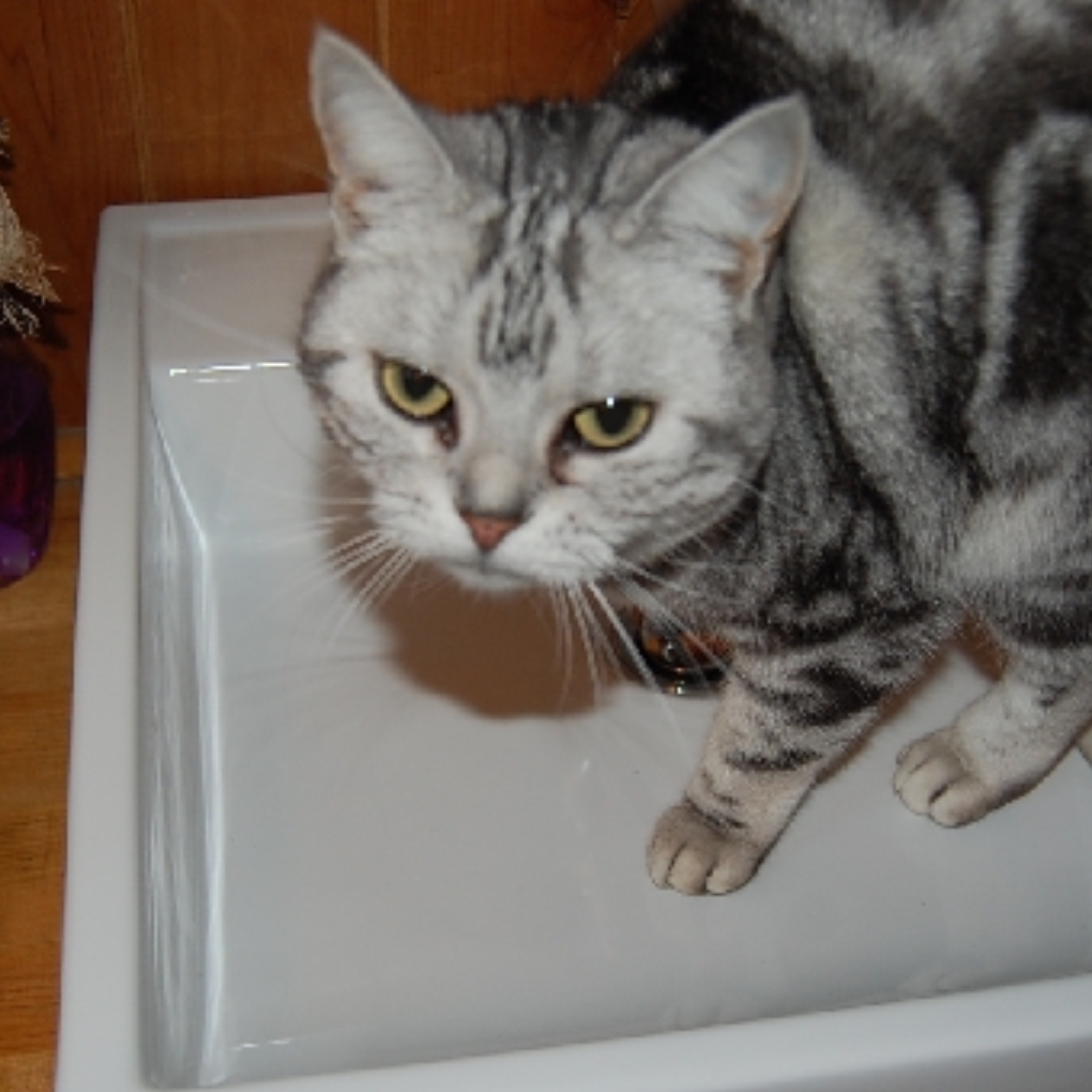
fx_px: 1606
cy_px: 593
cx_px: 536
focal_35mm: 45
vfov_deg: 37.5
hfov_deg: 37.6
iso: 400
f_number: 3.8
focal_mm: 20
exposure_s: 1/60
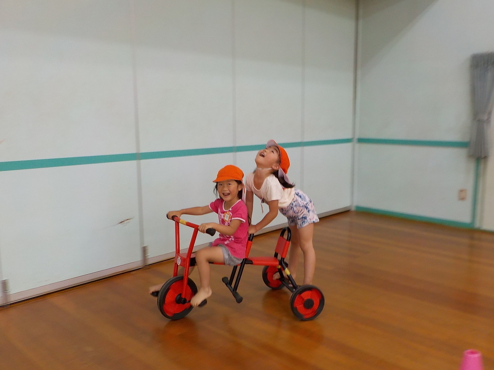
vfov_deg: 46.8
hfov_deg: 60.0
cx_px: 247
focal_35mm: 30
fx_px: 428
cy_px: 185
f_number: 3.3
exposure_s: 1/30
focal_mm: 4.1
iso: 220
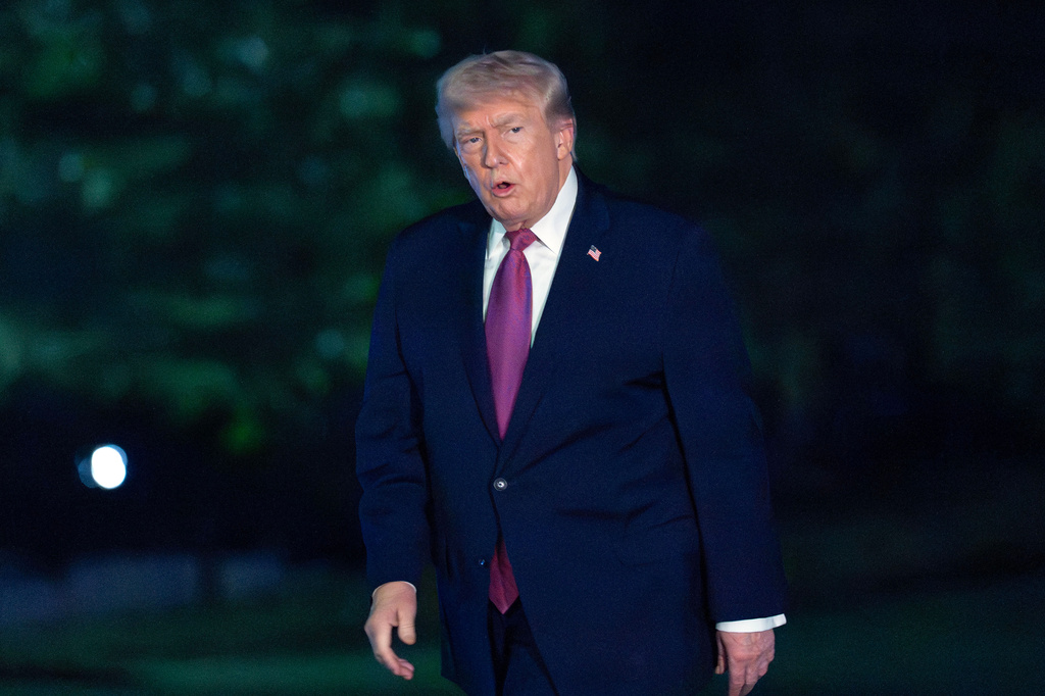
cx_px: 522
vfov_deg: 6.9
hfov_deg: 10.3
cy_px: 348
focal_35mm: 200
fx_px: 5803
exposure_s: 1/200
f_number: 3.5
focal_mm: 200
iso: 10000
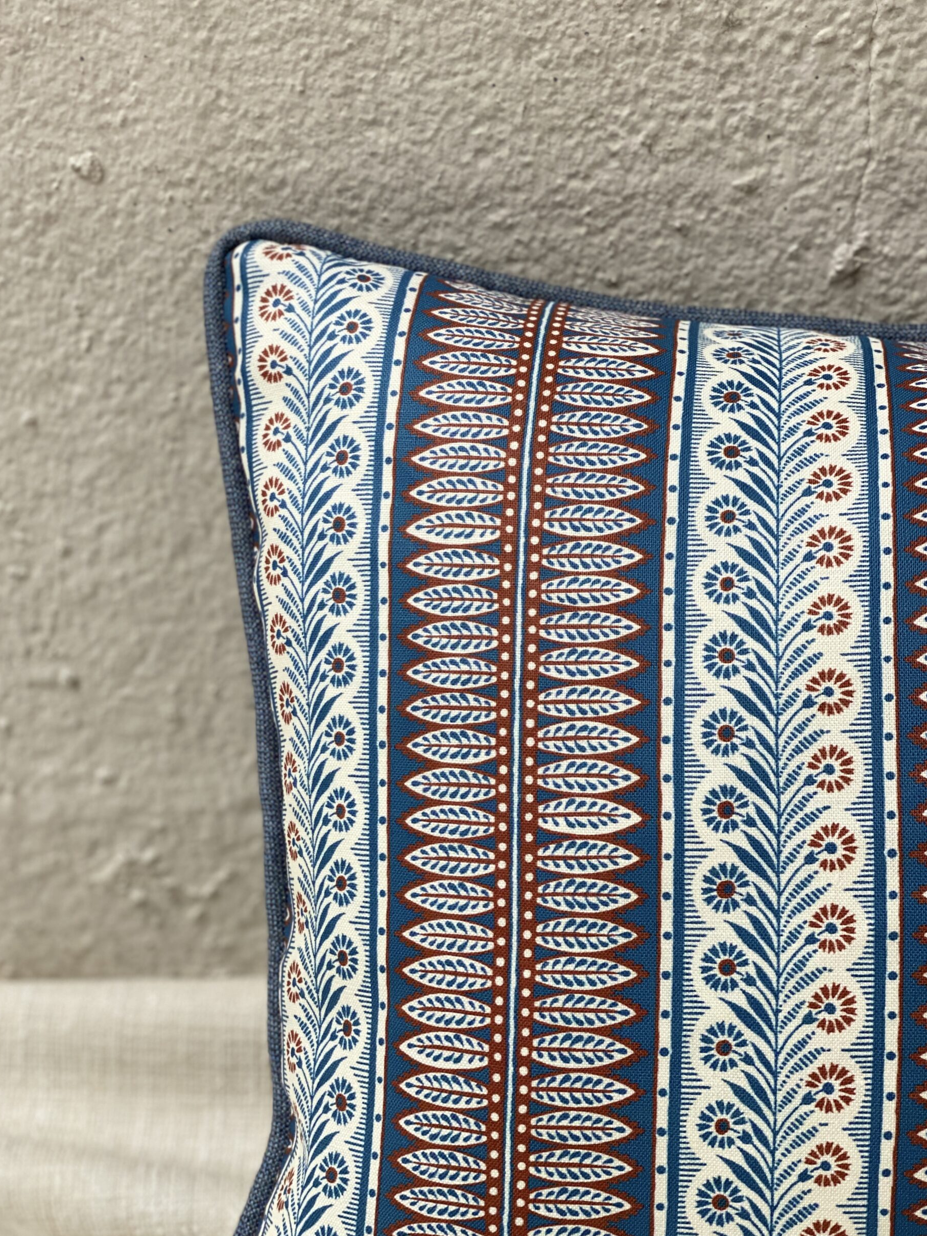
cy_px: 621
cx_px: 487
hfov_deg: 26.6
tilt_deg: -24.9
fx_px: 1964
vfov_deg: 34.9
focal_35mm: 55
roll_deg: +1.4
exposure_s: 1/122
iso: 125
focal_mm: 6
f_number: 2
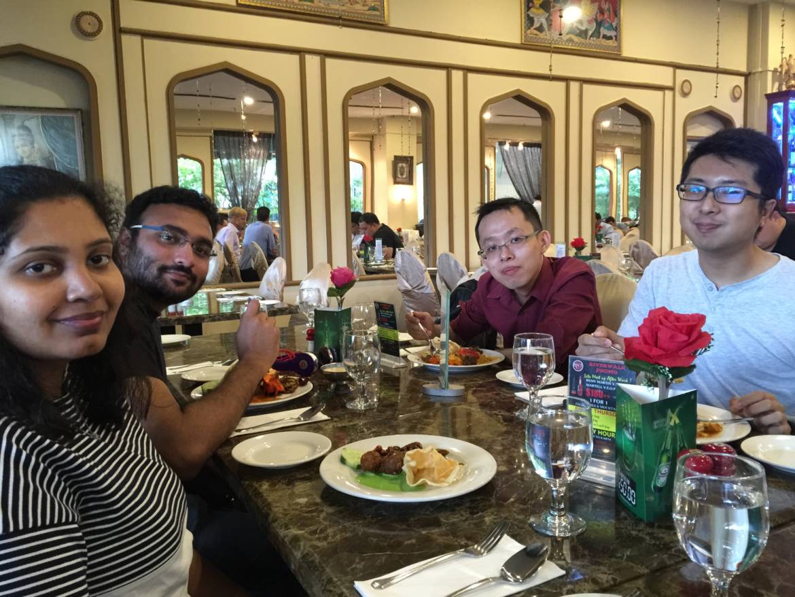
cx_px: 398
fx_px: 666
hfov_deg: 61.6
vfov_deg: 48.2
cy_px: 298
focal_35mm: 29
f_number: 2.2
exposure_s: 1/8
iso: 160
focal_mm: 4.15
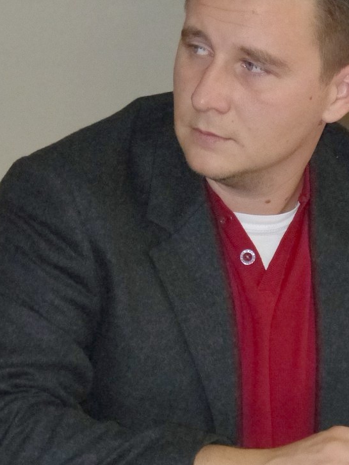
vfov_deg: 5.5
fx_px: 4796
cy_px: 147
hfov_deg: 4.2
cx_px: 252
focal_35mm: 357
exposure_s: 1/125
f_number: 3.8
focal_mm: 35.3
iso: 800
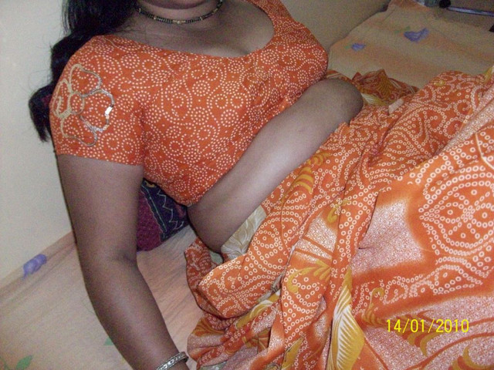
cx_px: 247
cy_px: 185
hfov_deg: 54.0
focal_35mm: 34
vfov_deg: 41.8
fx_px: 485
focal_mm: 5.7
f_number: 2.8
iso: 800
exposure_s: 1/128
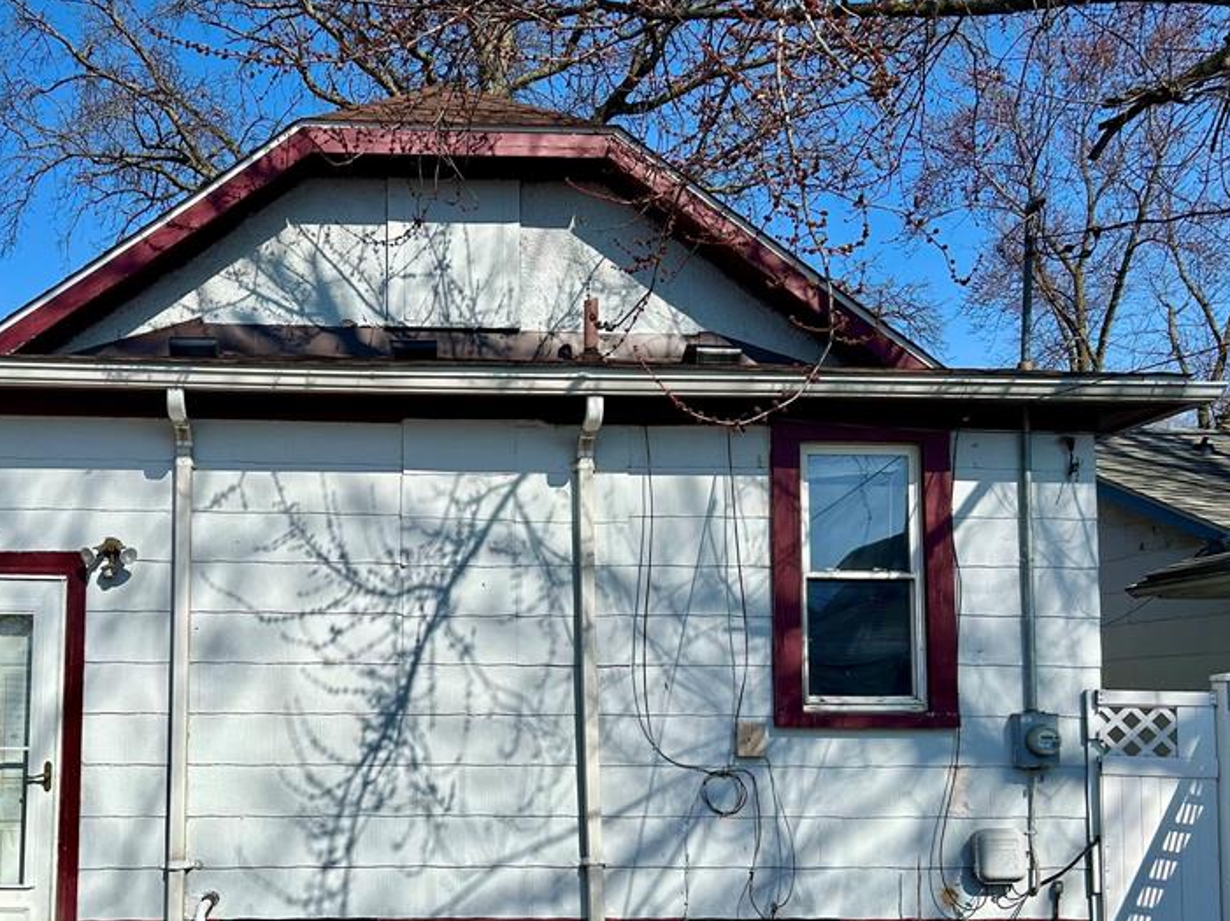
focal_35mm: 38
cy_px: 581
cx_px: 437
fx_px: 1350
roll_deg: -0.1
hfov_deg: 48.4
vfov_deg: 37.4
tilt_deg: +3.5
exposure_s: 1/6993
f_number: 1.5
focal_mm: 5.7
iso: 50
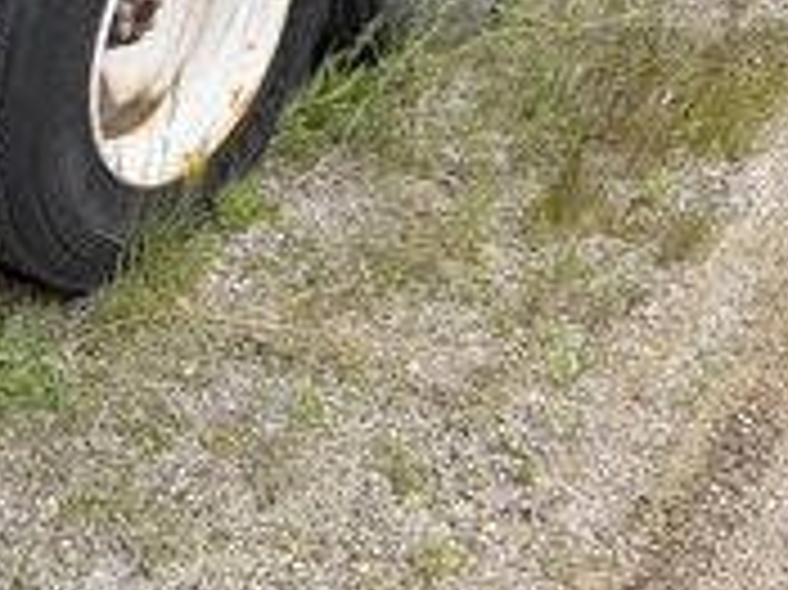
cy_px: 221
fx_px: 1251
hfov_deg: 32.3
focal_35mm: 55
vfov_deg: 26.4
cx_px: 9
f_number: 1.78
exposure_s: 1/1493
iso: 80
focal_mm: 6.76
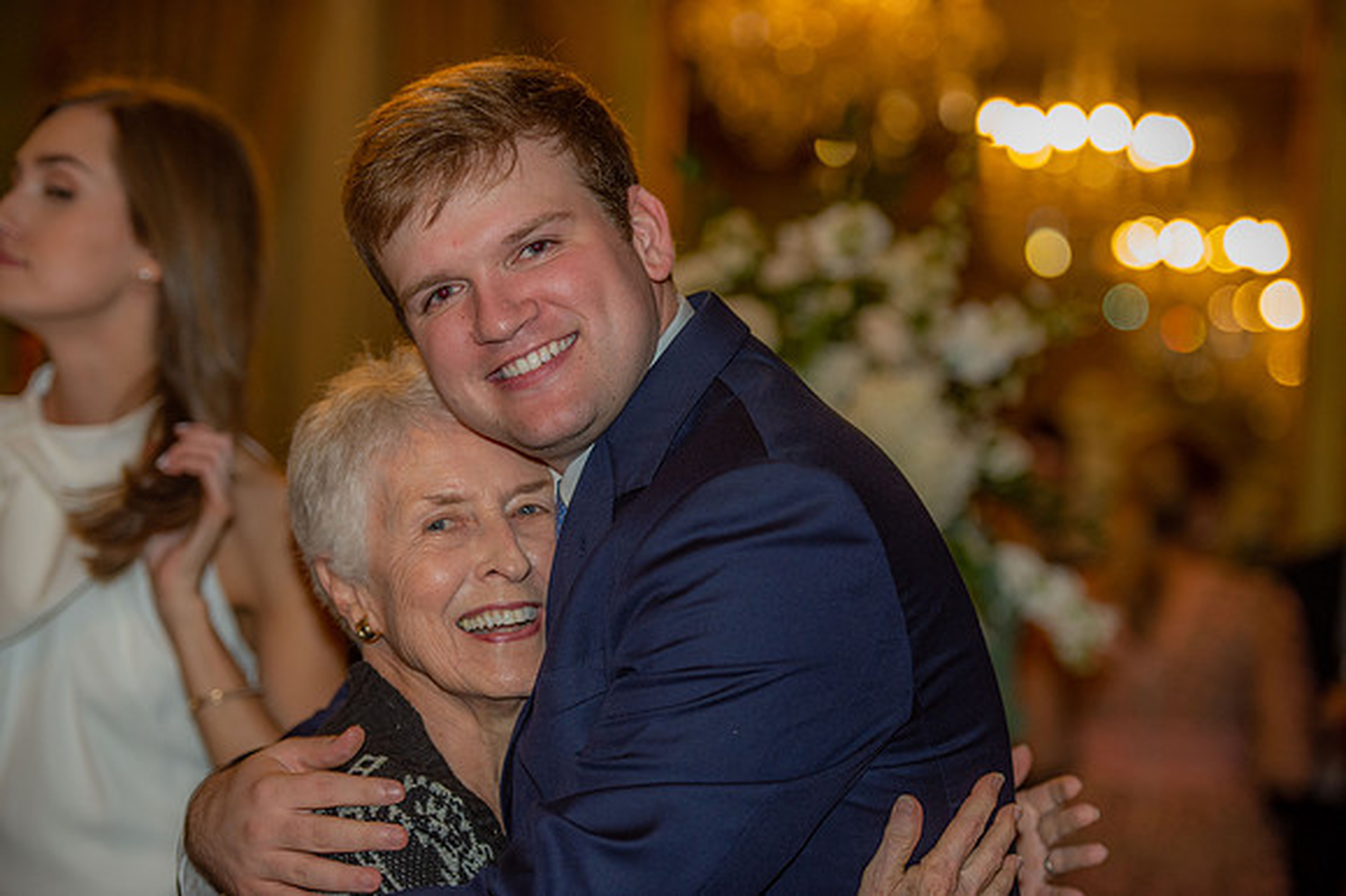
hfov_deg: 19.5
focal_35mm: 105
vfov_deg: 13.0
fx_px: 3923
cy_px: 448
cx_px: 673
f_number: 2.8
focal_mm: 105
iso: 1250
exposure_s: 1/100
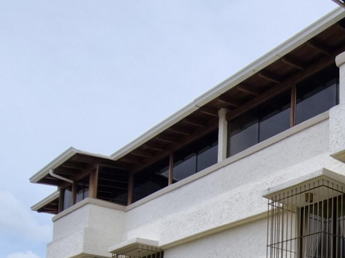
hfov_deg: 35.5
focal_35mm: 45
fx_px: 448
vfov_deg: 27.1
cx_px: 386
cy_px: 333
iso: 50
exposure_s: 1/2656
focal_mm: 2.2
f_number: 2.2
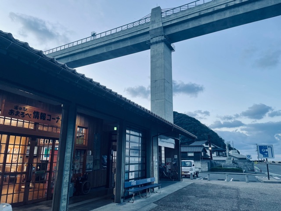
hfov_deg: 67.3
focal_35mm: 26
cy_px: 106
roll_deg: -0.5
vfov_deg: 53.1
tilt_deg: +15.6
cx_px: 140
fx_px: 211
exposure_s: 1/121
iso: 64
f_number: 1.6
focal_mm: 4.2
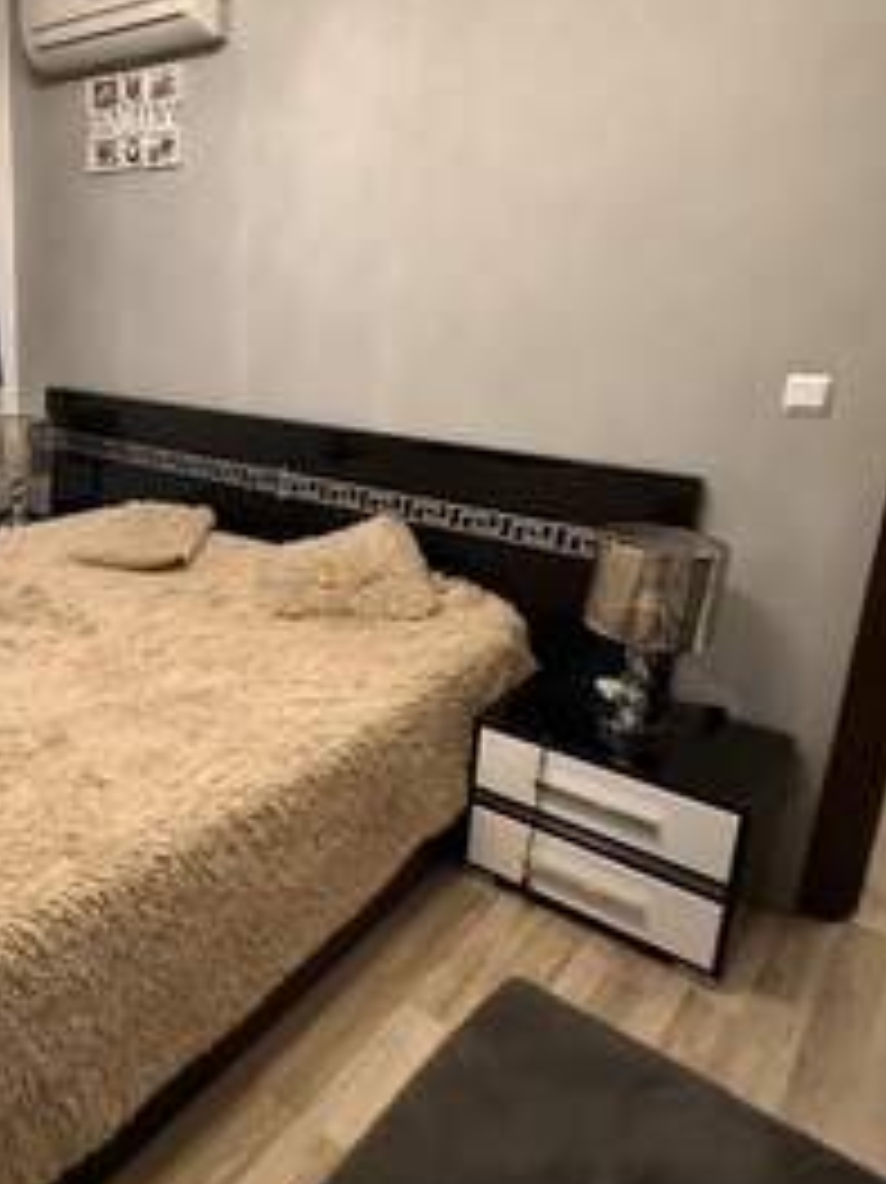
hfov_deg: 48.2
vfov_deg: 65.1
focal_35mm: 27
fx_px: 922
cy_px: 515
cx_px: 166
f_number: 2.2
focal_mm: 2.22
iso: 1000
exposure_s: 1/50
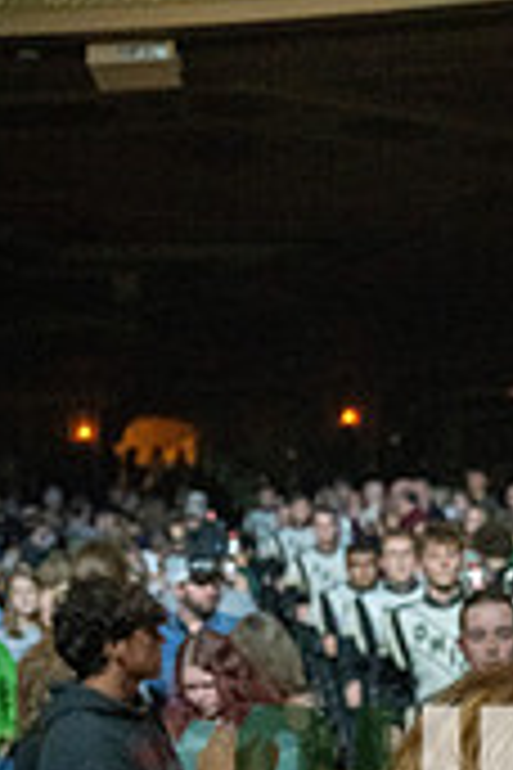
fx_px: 1347
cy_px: 829
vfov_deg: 29.1
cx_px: 436
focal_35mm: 63
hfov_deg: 21.2
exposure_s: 1/500
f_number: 2.8
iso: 12800
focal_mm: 24
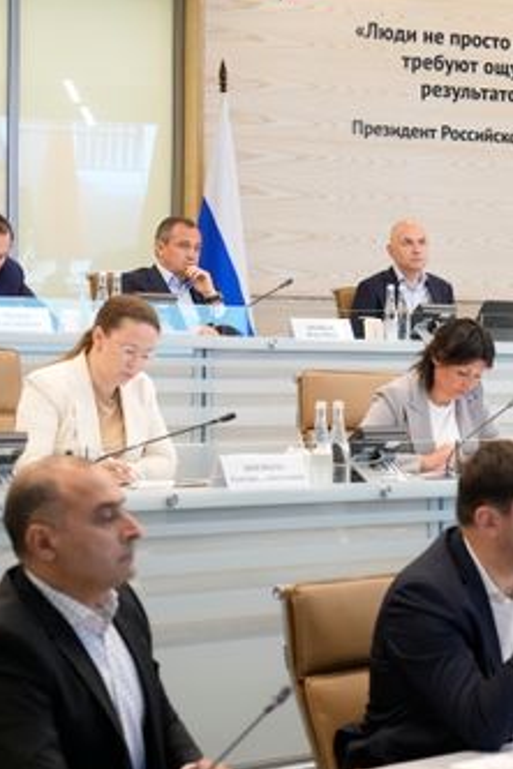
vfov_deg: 19.5
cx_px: 586
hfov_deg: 12.8
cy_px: 402
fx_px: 2244
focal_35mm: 105
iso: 2500
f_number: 4
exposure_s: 1/125
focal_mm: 50
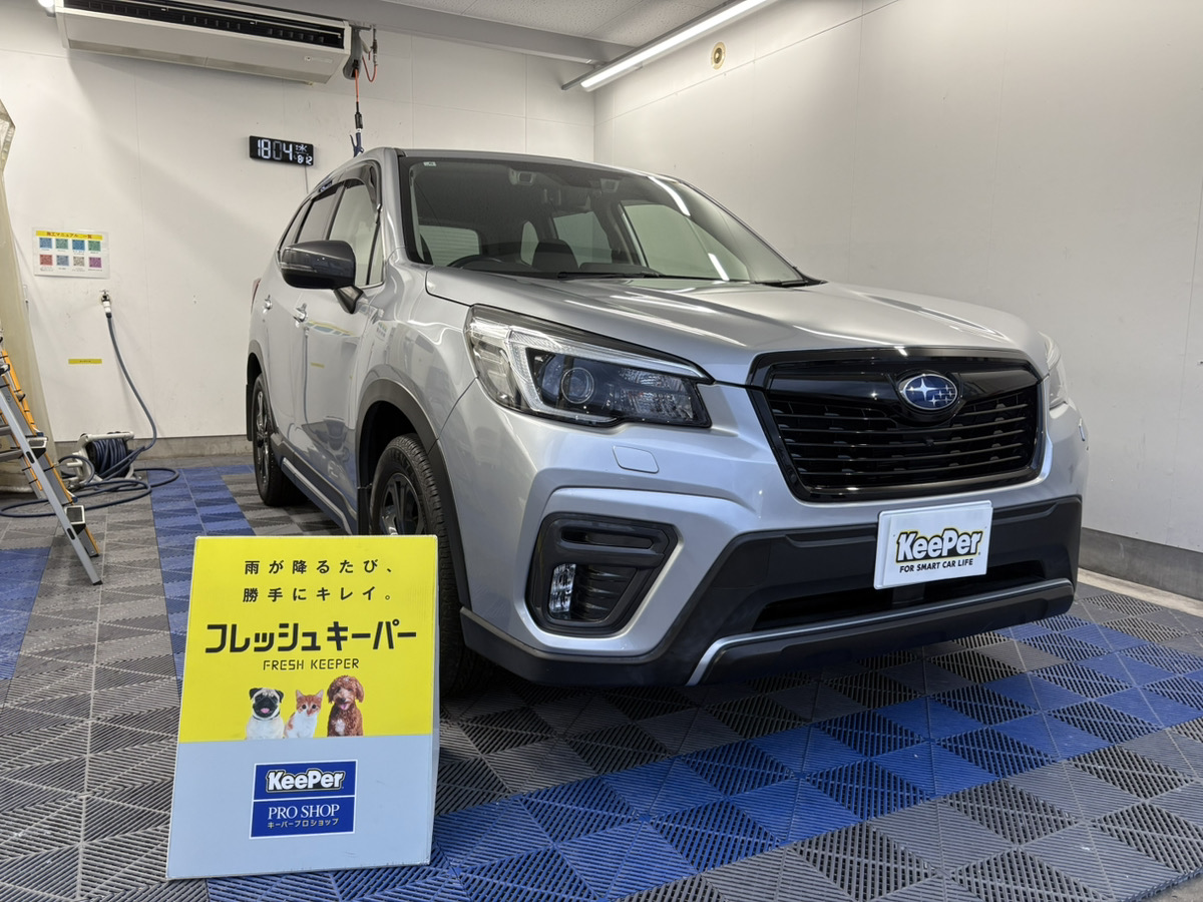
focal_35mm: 26
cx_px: 602
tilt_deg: -8.4
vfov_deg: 53.1
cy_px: 451
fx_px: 904
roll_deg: +0.3
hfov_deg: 67.3
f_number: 1.6
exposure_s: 1/121
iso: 80
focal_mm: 5.96
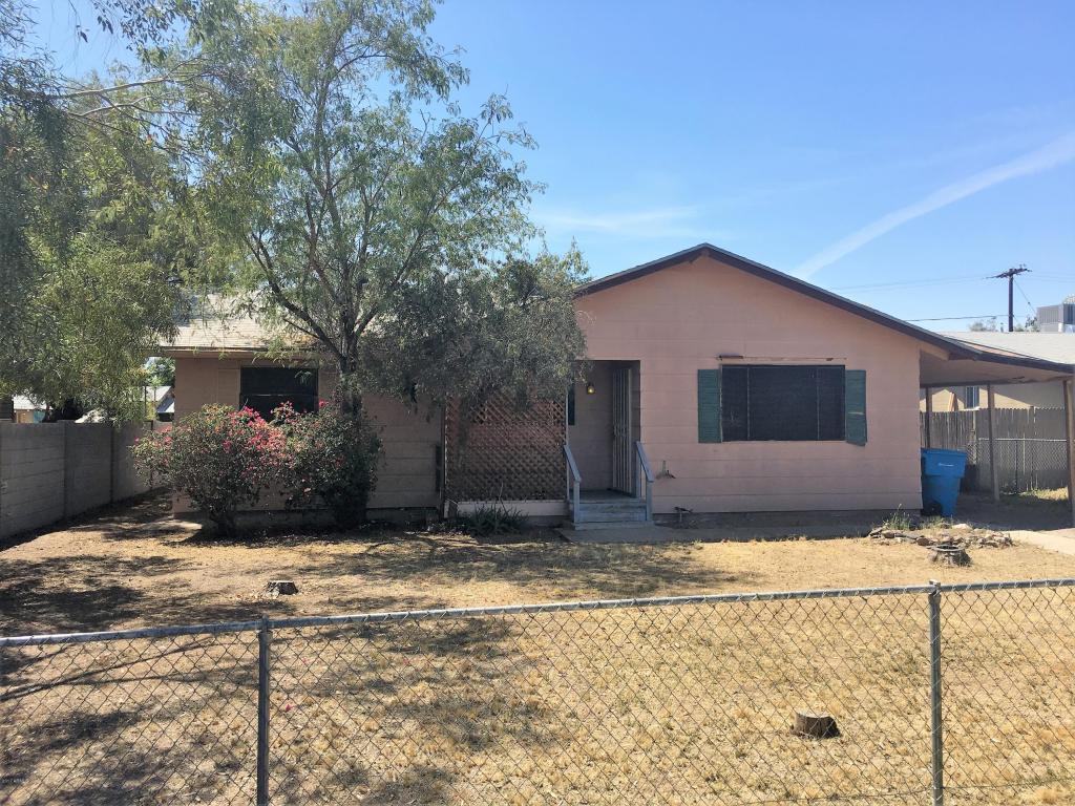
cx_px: 538
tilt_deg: +0.7
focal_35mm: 29
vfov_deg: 48.2
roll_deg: -0.3
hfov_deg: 61.7
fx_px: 901
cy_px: 403
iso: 25
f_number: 2.2
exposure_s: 1/1166
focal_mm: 4.15
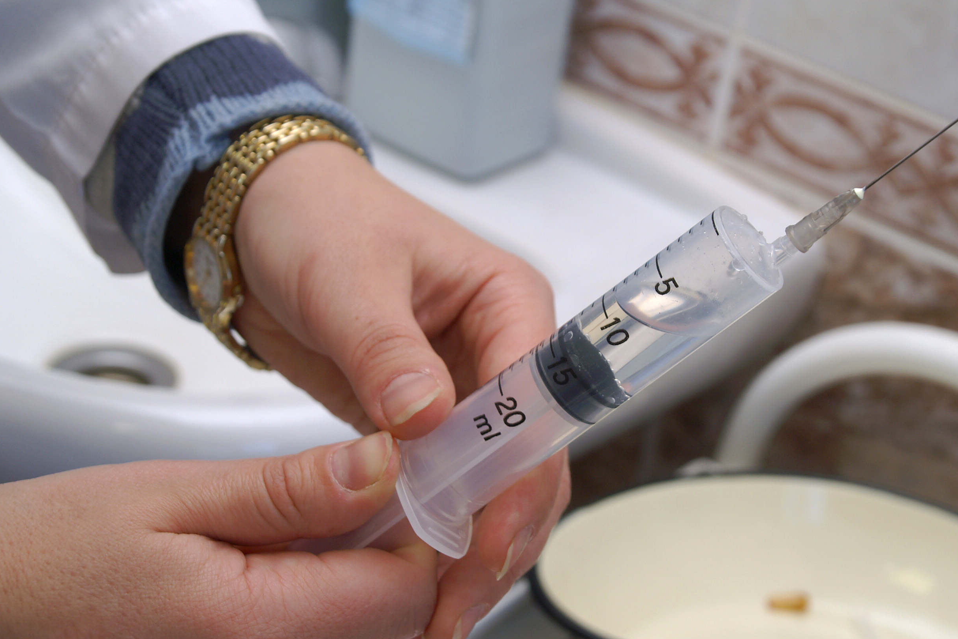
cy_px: 346
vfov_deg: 16.3
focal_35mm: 84
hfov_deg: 24.3
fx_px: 2225
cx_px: 571
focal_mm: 45
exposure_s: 1/60
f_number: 7.1
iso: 200
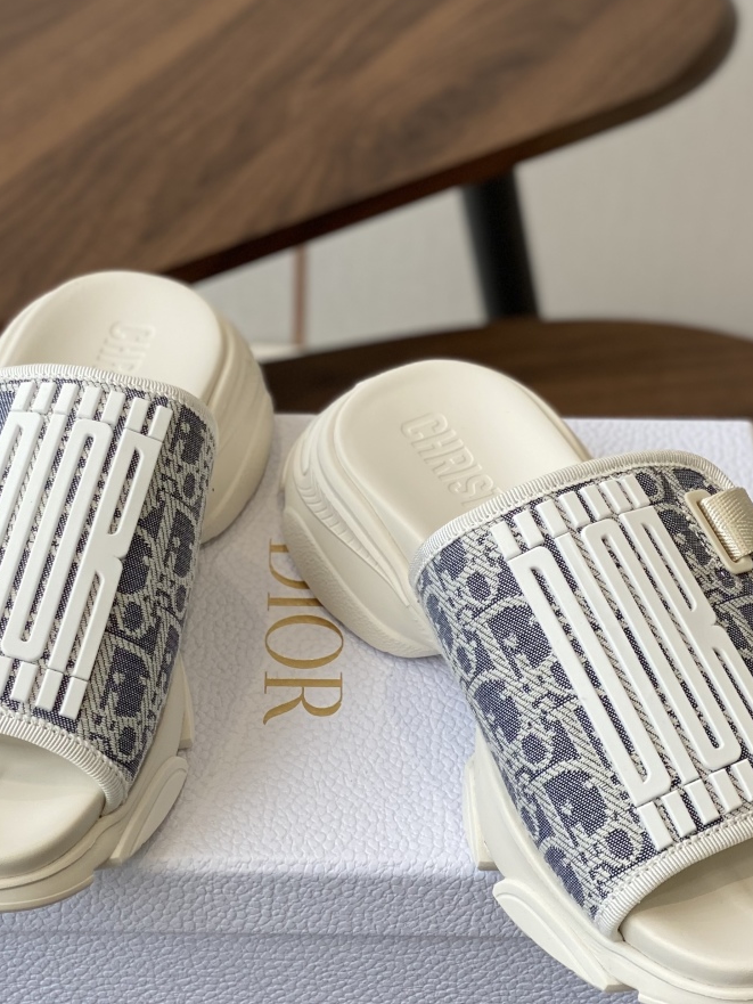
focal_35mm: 85
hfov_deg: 17.4
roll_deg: -1.9
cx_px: 310
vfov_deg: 23.0
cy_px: 512
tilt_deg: -41.0
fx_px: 2465
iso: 20
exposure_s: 1/224
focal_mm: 6
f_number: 2
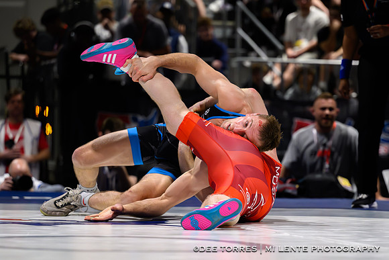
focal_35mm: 189
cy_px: 179
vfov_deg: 7.3
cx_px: 224
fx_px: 2041
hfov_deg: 10.9
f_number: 2.8
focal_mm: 125
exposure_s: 1/640
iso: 6400
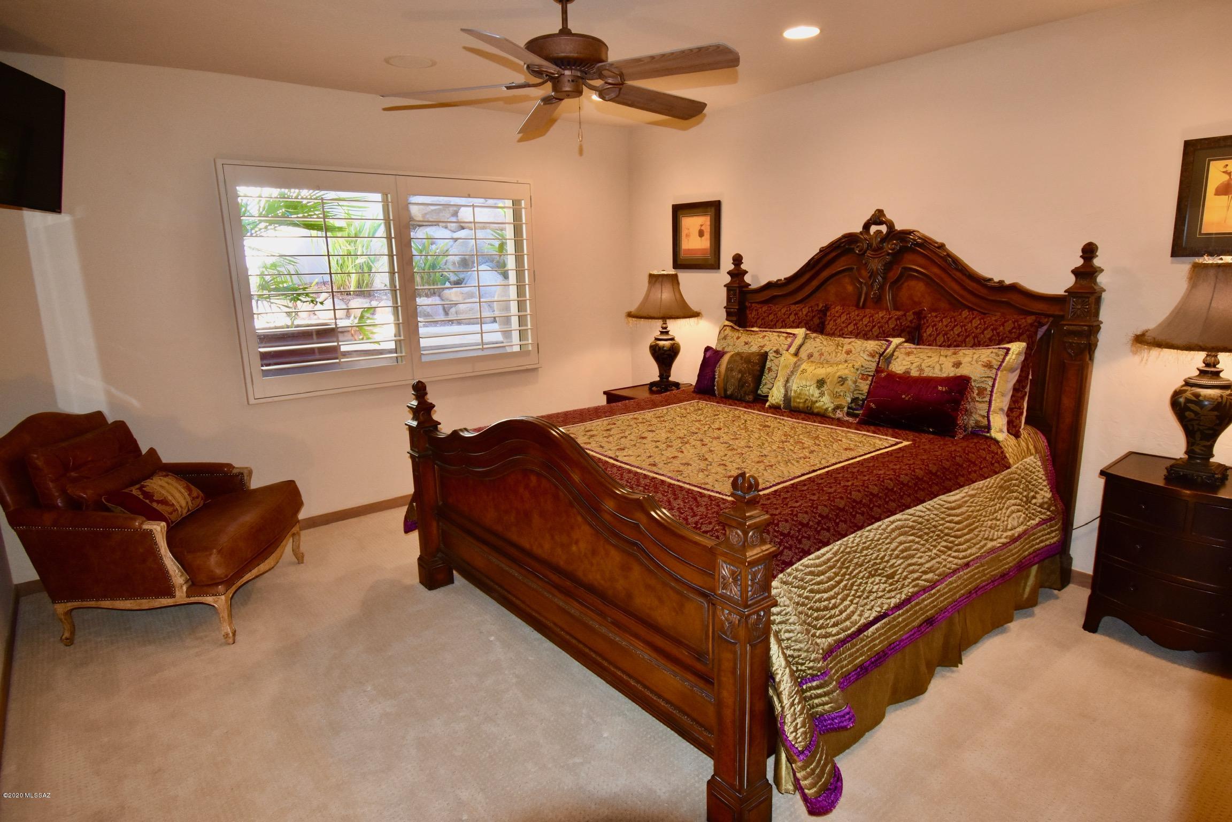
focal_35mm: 20
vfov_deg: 63.2
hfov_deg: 85.4
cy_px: 411
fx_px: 667
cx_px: 616
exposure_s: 1/60
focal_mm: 13
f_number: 4.8
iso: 1000
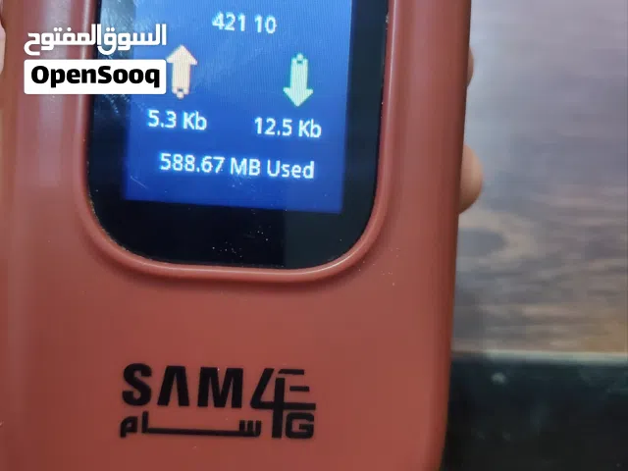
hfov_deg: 67.3
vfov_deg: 53.1
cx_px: 314
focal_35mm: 26
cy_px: 236
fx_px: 472
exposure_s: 1/50
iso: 800
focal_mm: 4.3
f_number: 1.5
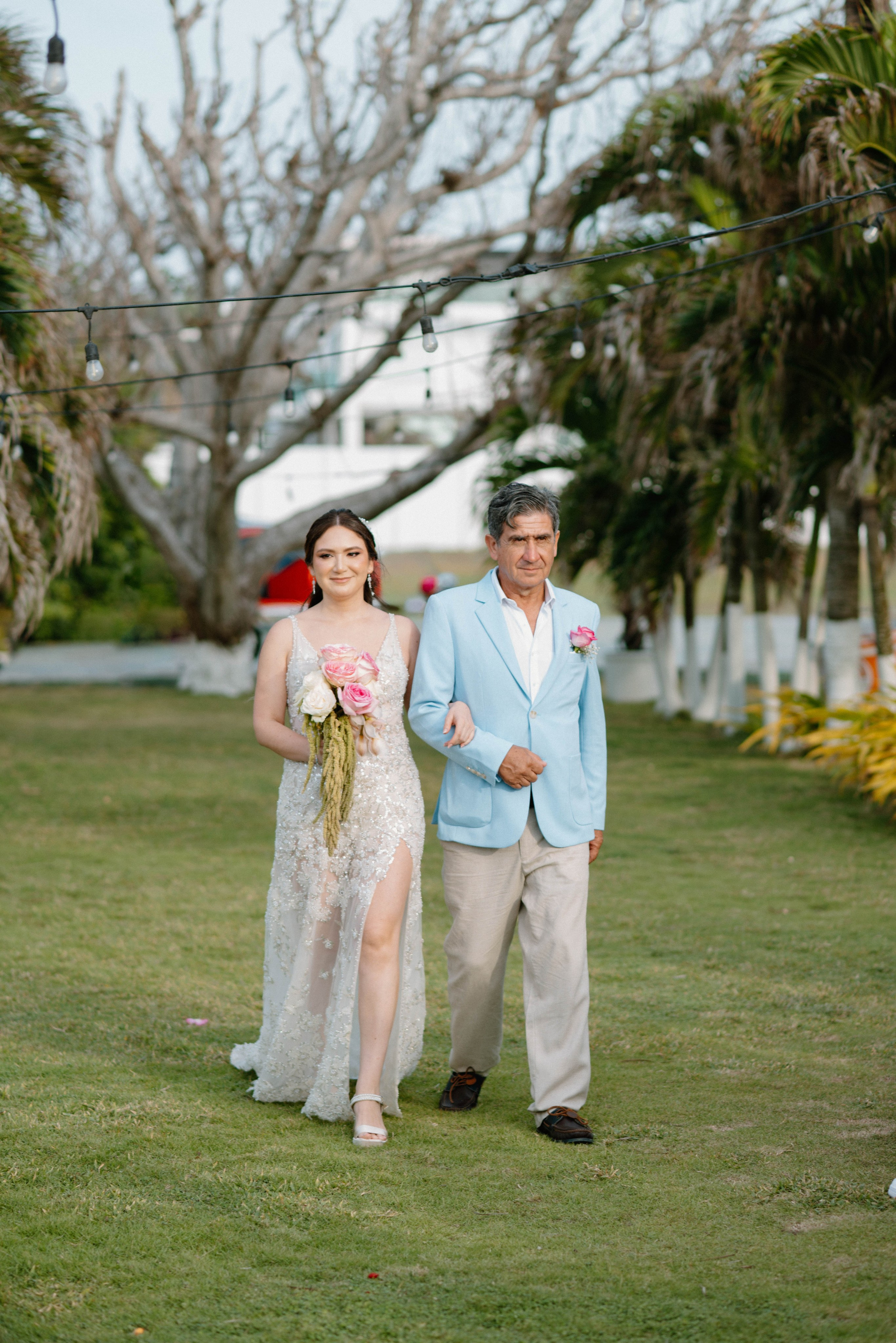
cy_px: 672
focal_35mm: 85
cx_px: 448
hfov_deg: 16.1
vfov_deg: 23.9
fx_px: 3173
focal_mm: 85
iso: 50
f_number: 2.2
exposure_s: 1/400
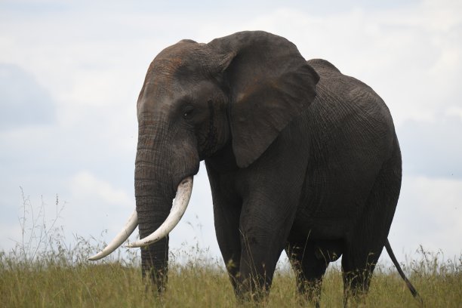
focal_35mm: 400
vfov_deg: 3.4
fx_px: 5133
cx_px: 231
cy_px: 154
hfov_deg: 5.2
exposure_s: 1/400
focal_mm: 400
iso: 125
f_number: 7.1
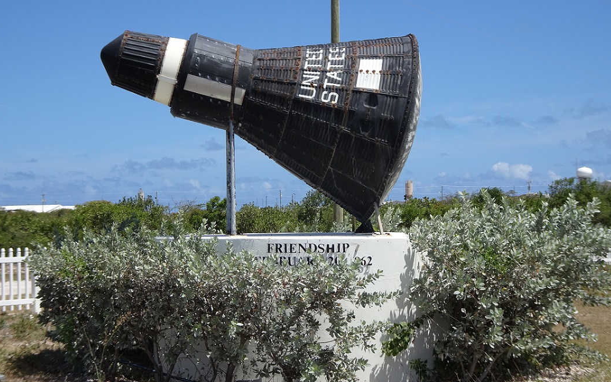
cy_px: 195
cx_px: 303
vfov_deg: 18.4
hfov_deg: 29.0
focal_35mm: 71
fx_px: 1182
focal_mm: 11.32
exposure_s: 1/640
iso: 80
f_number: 4.5
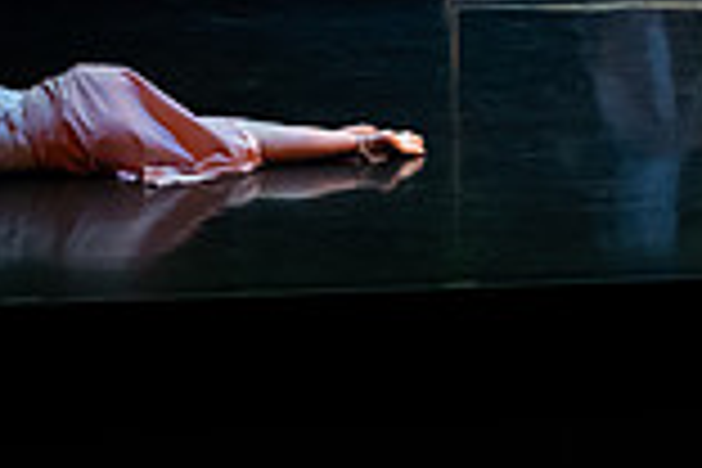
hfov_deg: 12.4
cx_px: 940
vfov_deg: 8.5
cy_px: -142
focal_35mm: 160
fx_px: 3120
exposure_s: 1/400
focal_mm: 43
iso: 4000
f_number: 3.2
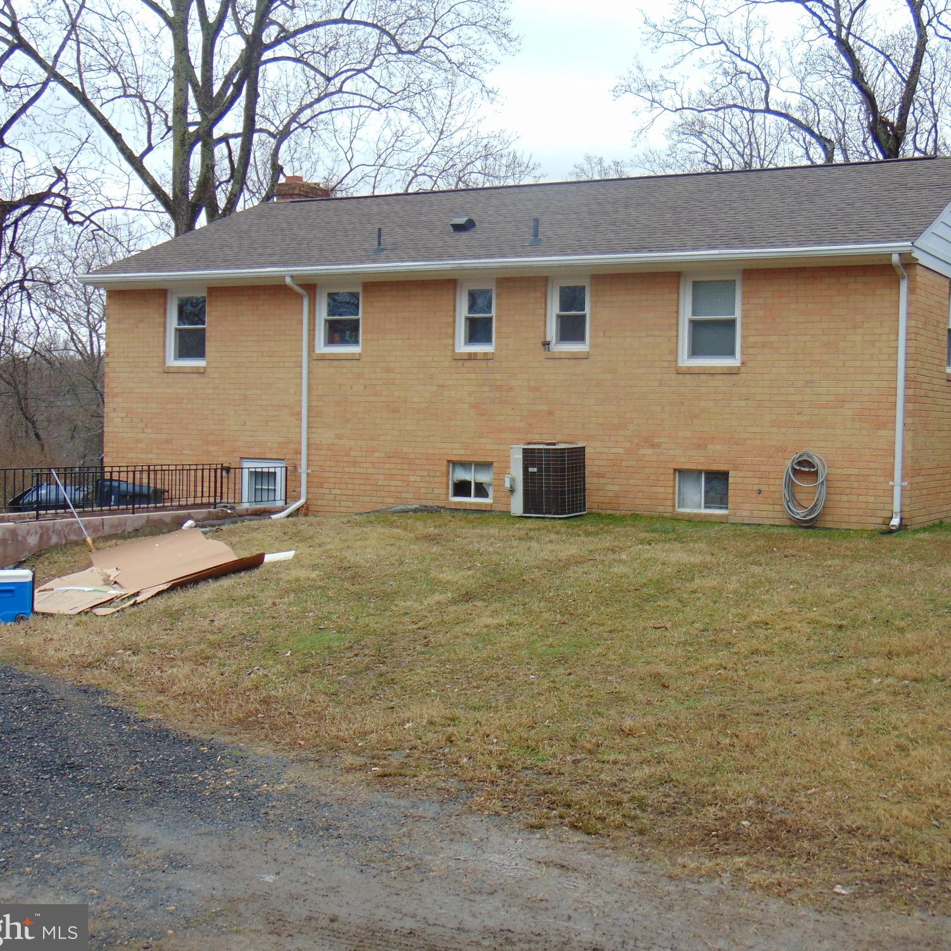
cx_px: 578
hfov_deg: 35.9
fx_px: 1461
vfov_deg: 36.1
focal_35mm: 47
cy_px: 470
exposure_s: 1/250
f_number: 3.3
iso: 80
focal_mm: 6.9
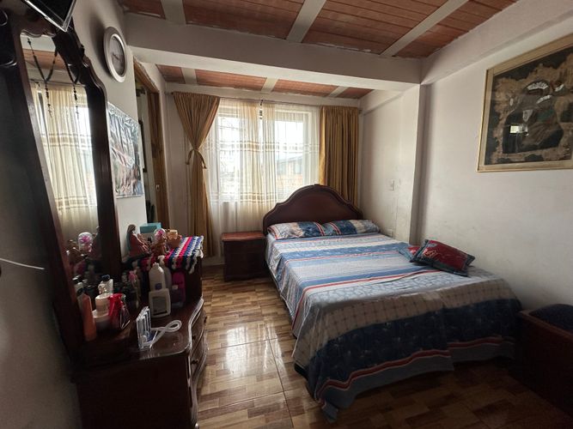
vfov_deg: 85.7
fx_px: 232
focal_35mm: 14
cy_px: 214
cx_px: 286
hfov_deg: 102.1
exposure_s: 1/99
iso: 100
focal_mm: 2.22
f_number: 2.2
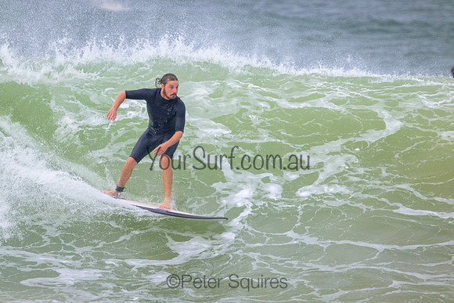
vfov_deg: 1.7
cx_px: 227
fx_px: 10091
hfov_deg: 2.6
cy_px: 152
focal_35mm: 800
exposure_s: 1/2000
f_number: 11
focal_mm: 800
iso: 2200
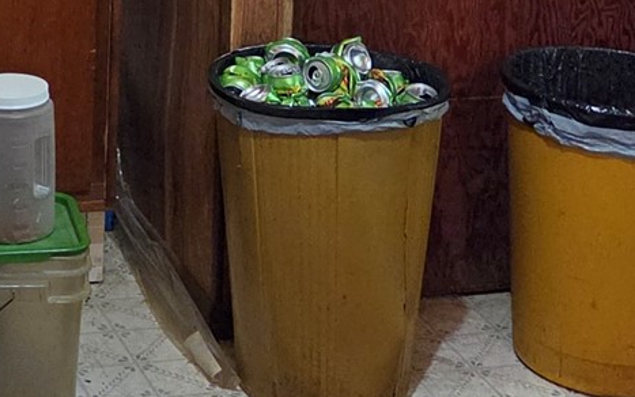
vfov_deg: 11.0
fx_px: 1852
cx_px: -39
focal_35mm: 107
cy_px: -417
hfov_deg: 18.8
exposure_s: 1/120
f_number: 1.8
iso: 800
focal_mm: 5.4
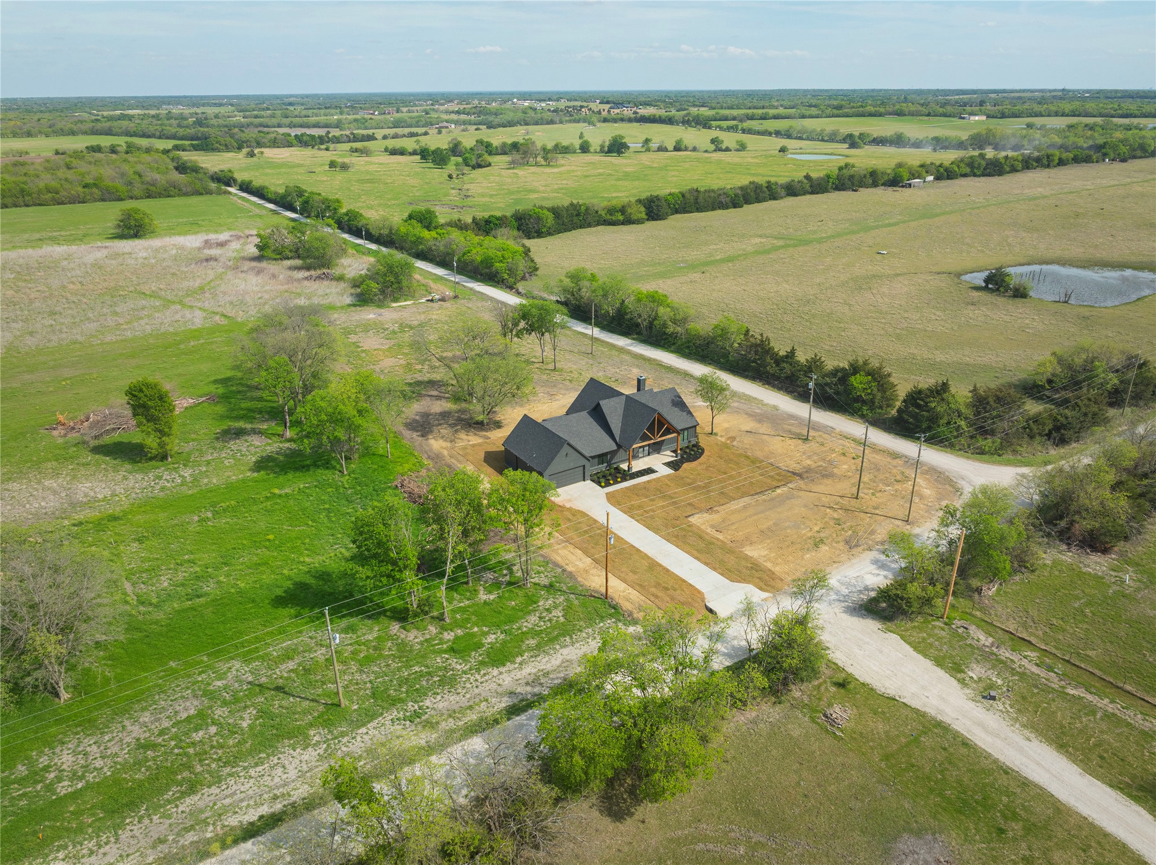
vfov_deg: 56.8
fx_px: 801
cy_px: 432
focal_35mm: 24
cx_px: 578
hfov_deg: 71.6
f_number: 7.1
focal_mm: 12.29
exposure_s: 1/240
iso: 100
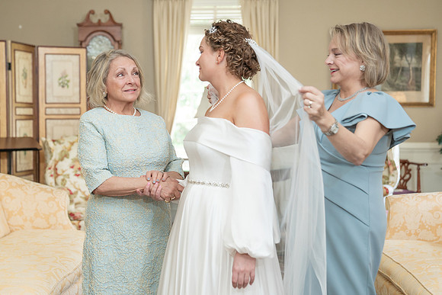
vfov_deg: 26.0
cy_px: 148
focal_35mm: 52
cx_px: 221
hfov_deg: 38.2
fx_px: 639
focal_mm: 52
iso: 800
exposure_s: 1/250
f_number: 2.8
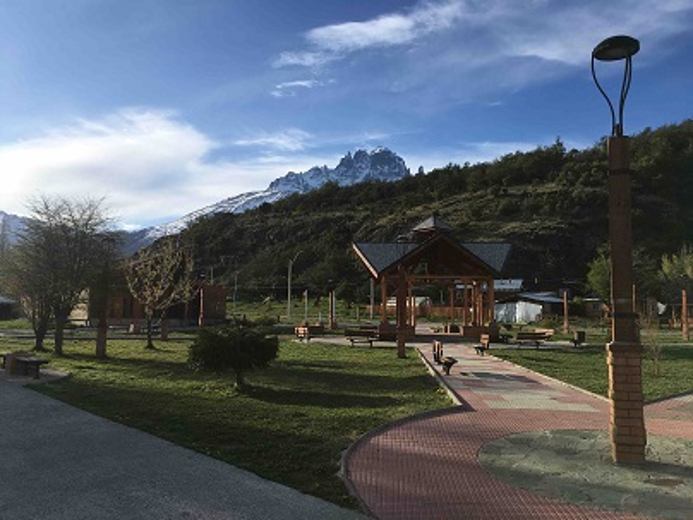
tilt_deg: +4.4
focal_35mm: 29
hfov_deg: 61.7
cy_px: 260
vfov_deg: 48.2
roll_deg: -0.3
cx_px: 346
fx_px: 581
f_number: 2.2
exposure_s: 1/1637
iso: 25
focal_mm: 4.15
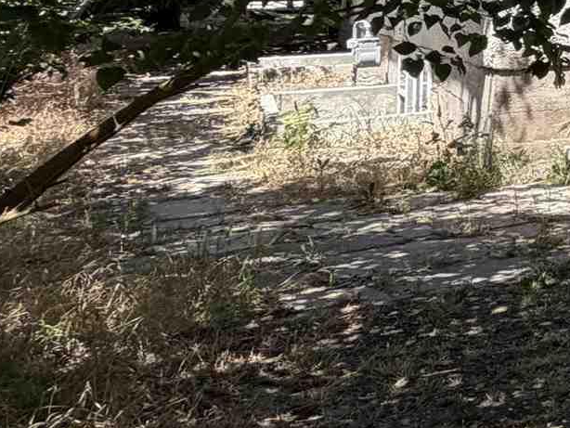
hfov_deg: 17.0
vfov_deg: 19.5
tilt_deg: +4.1
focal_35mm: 70
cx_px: 1235
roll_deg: +0.9
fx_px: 1153
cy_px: -113
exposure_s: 1/502
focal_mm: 2.22
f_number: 2.2
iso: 50
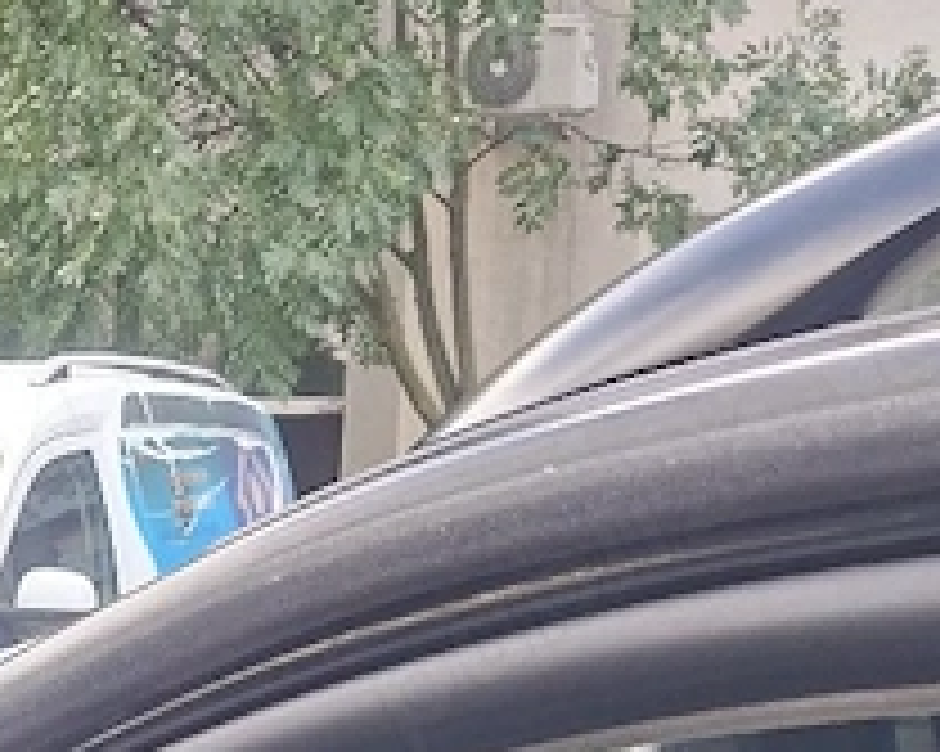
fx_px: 2391
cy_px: 1328
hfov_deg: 21.8
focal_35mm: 86
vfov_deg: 15.5
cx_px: 139
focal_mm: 5.54
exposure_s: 1/100
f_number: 1.8
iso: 50
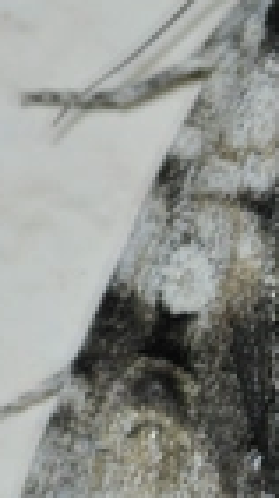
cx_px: 385
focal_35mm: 748
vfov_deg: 2.9
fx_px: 9872
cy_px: 224
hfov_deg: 1.6
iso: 640
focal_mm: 105
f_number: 9
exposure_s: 1/60
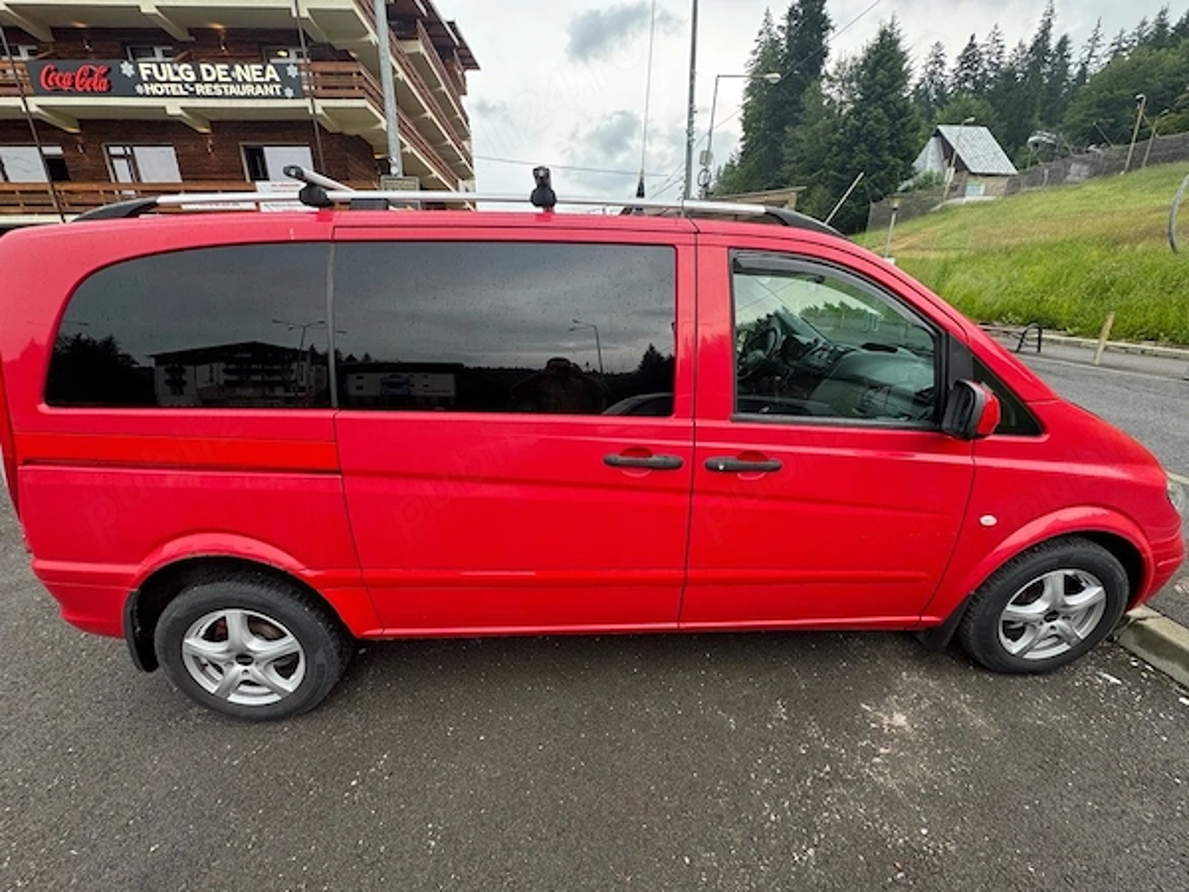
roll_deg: +1.6
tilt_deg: -16.4
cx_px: 594
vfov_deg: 85.7
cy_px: 446
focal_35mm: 14
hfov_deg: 102.1
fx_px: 481
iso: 80
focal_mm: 2.22
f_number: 2.2
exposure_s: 1/99
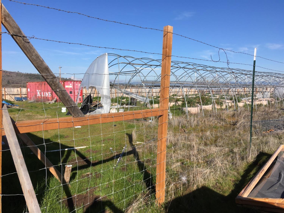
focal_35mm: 29
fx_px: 238
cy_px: 106
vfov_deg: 48.2
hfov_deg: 61.7
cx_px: 142
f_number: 2.2
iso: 25
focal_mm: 4.15
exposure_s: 1/1538
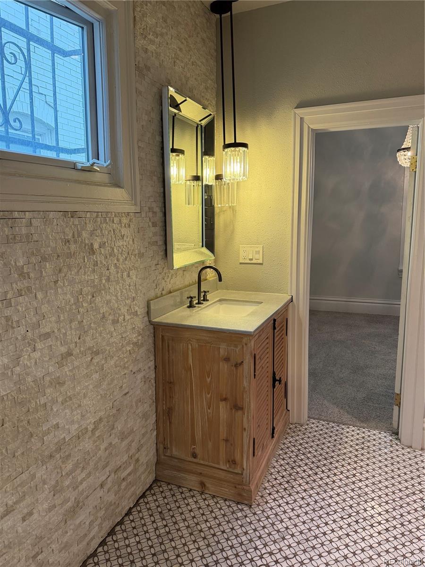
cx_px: 212
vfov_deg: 71.6
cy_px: 284
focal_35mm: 24
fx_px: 393
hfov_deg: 56.8
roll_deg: +1.3
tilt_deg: -9.7
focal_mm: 6.76
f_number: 1.78
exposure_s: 1/120
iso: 320
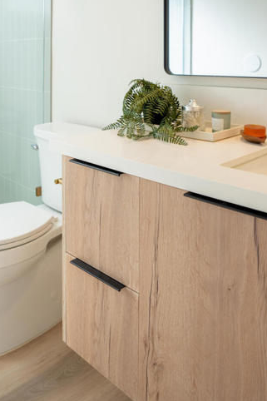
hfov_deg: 38.6
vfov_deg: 51.7
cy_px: 71
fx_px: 378
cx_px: 101
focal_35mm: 34
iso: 100
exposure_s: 1/500
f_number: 2.8
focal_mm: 16
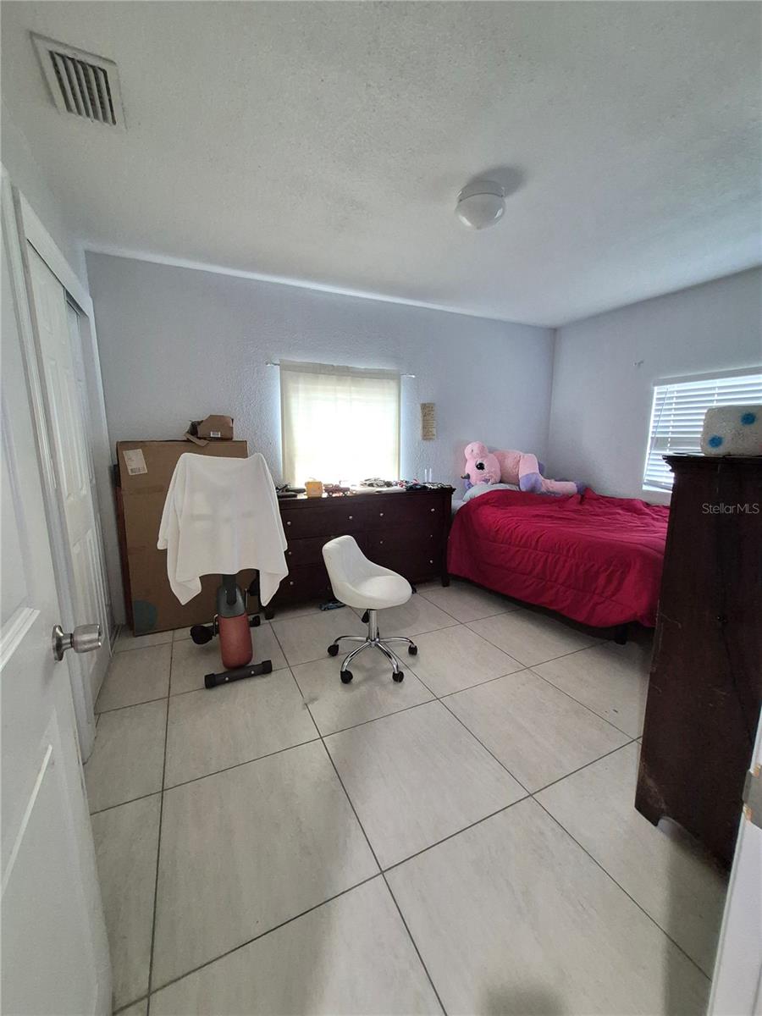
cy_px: 508
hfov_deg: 89.9
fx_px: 382
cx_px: 381
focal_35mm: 13
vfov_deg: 106.2
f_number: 2.2
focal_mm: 1.74
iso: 1250
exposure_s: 1/60.2
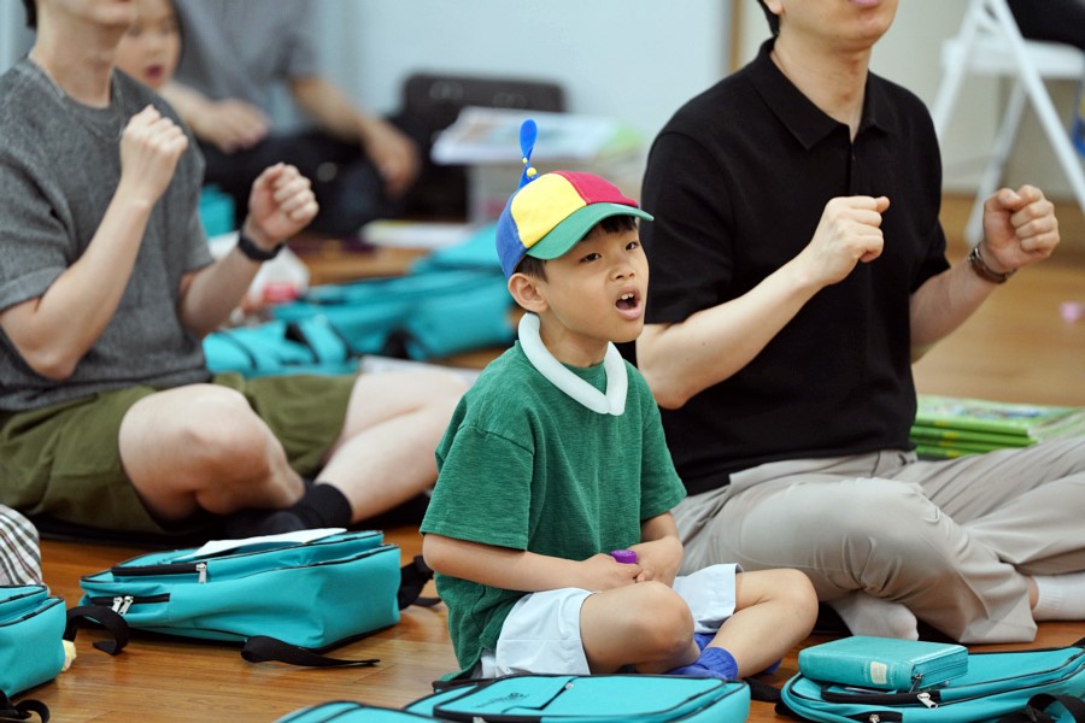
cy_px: 362
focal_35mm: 200
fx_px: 6027
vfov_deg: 6.9
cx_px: 542
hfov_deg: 10.3
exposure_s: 1/250
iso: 2000
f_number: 2.8
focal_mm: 200
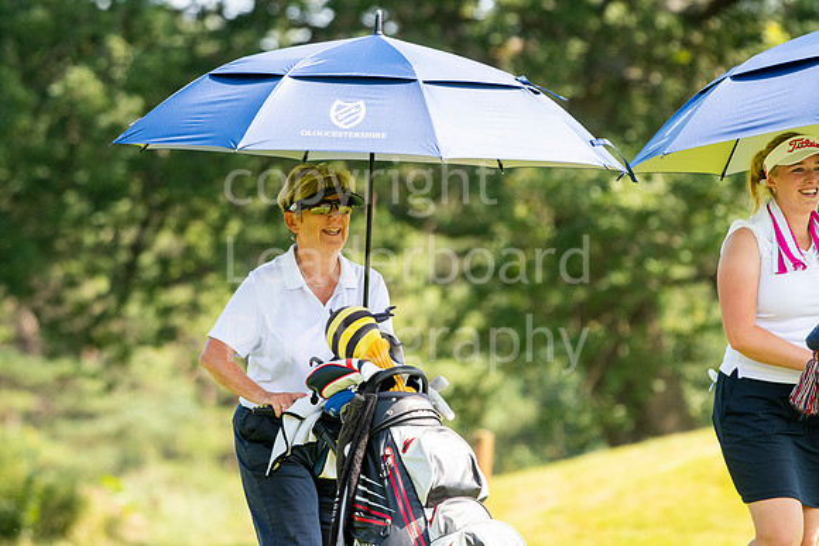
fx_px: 10581
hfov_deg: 4.4
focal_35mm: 465
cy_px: 273
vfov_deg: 3.0
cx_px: 410
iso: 800
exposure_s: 1/800
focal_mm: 310
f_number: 5.6
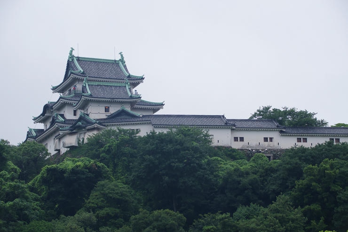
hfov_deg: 16.7
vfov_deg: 11.1
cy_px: 116
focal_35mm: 123
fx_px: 1189
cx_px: 174
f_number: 8
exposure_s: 1/250
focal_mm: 80
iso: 125
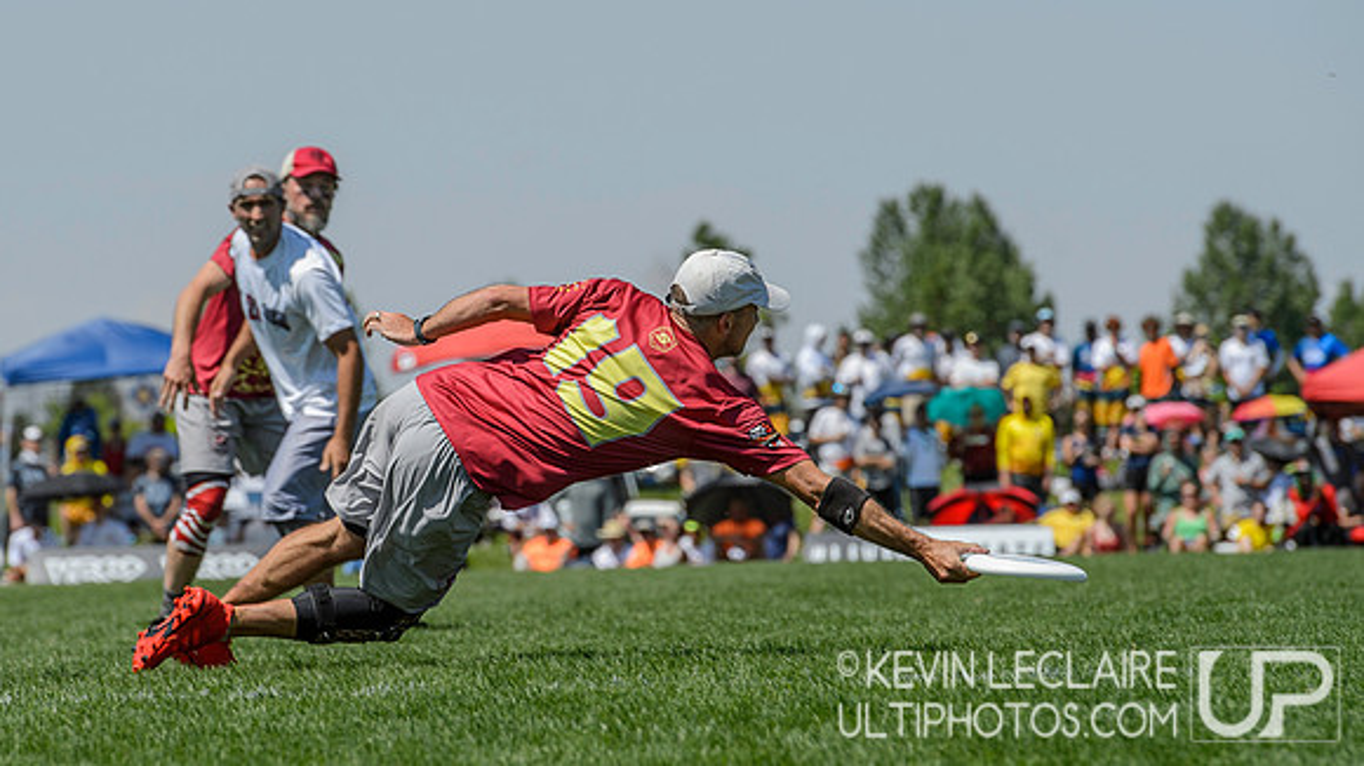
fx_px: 9701
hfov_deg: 8.0
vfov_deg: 4.5
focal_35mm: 268
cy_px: 356
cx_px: 506
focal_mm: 175
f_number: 7.1
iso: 200
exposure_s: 1/1000
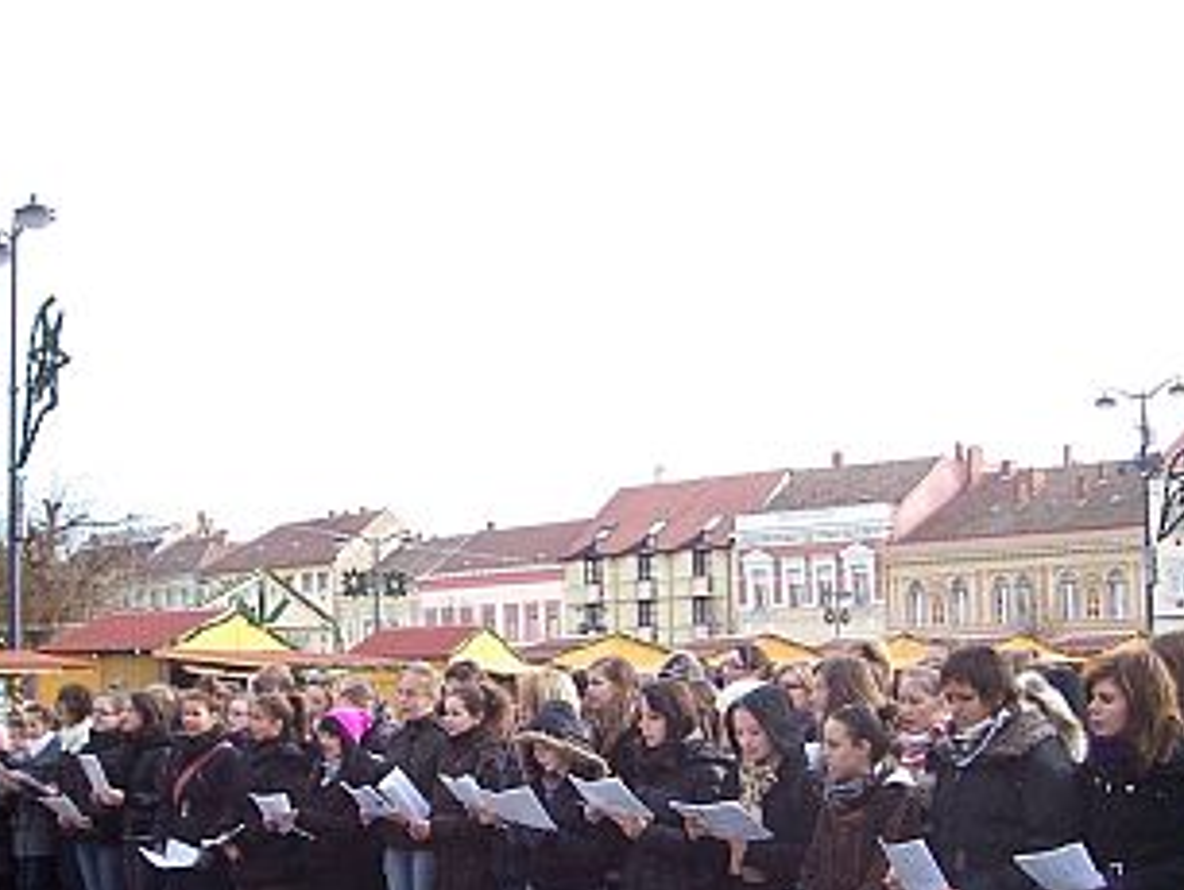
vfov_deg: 28.8
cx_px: 561
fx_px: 1712
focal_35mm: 50
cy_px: 631
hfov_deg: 38.1
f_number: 2.7
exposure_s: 1/250
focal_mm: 5.6
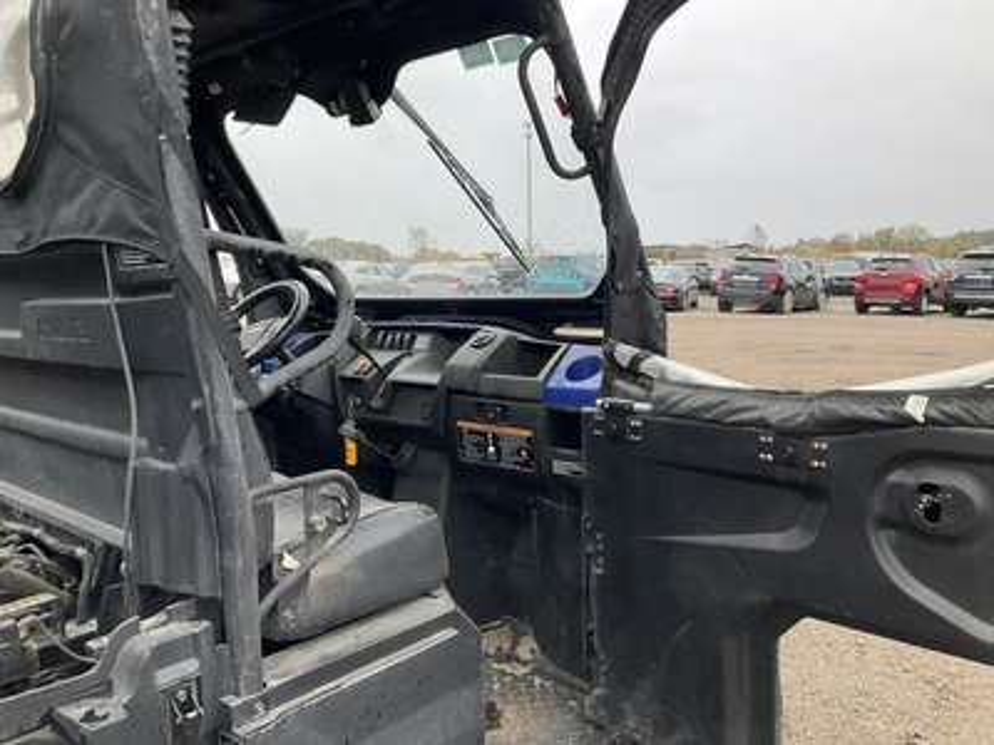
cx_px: 497
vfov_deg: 48.2
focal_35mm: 29
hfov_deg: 61.7
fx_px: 833
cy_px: 372
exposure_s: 1/225
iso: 20
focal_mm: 3
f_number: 1.8
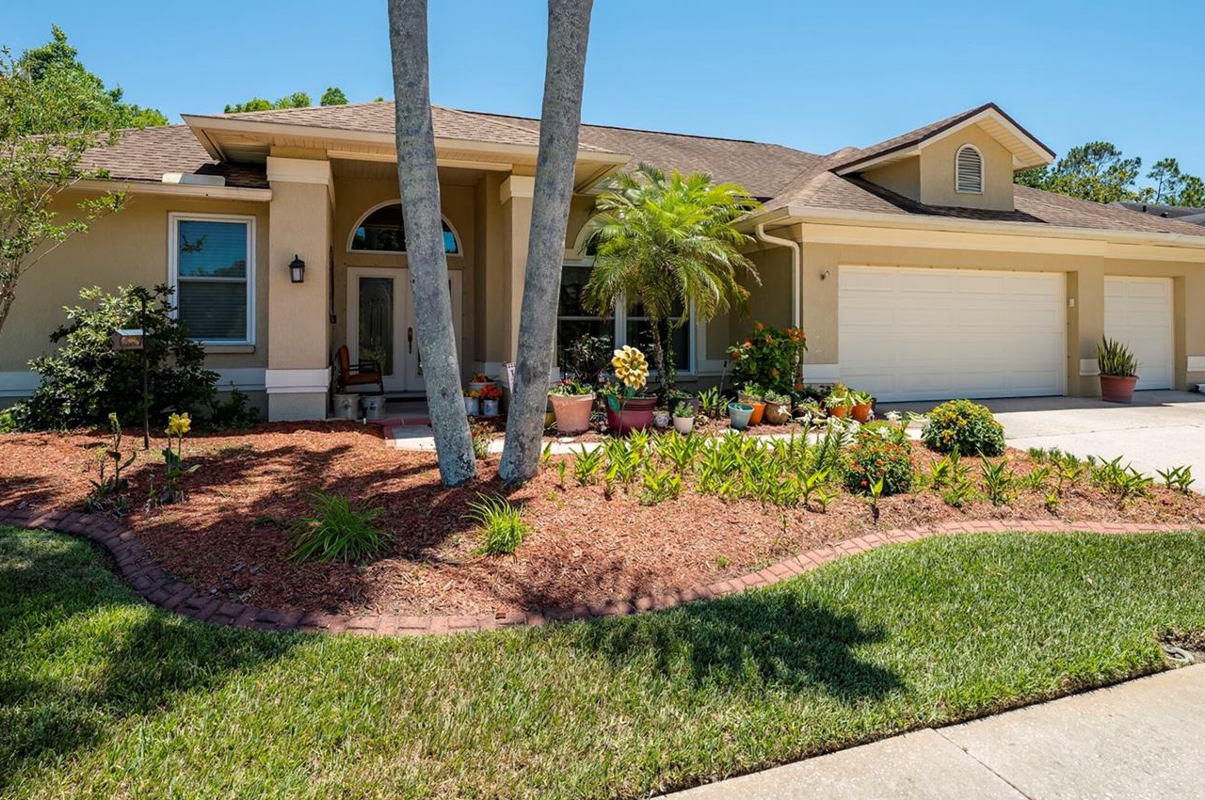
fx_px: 689
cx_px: 607
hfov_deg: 82.3
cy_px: 320
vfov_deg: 59.7
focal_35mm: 21
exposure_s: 1/250
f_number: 8
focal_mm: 16.5
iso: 200
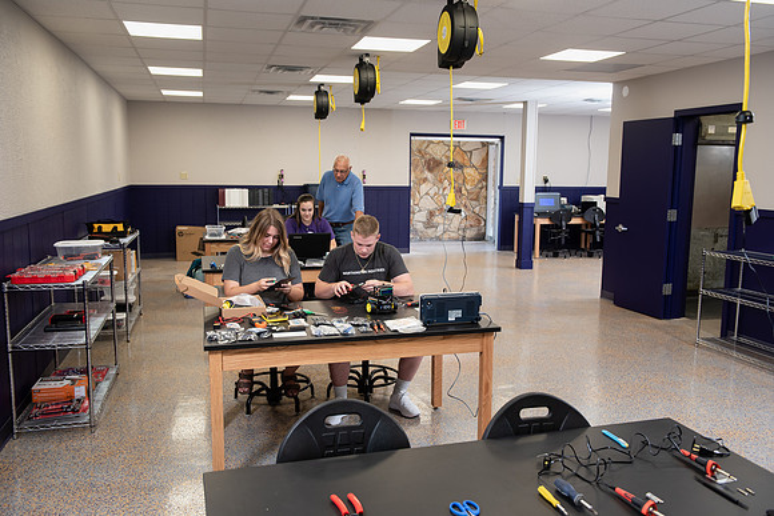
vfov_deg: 41.1
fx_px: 688
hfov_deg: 58.7
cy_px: 258
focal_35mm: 32
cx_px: 387
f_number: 5
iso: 800
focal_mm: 32
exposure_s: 1/125
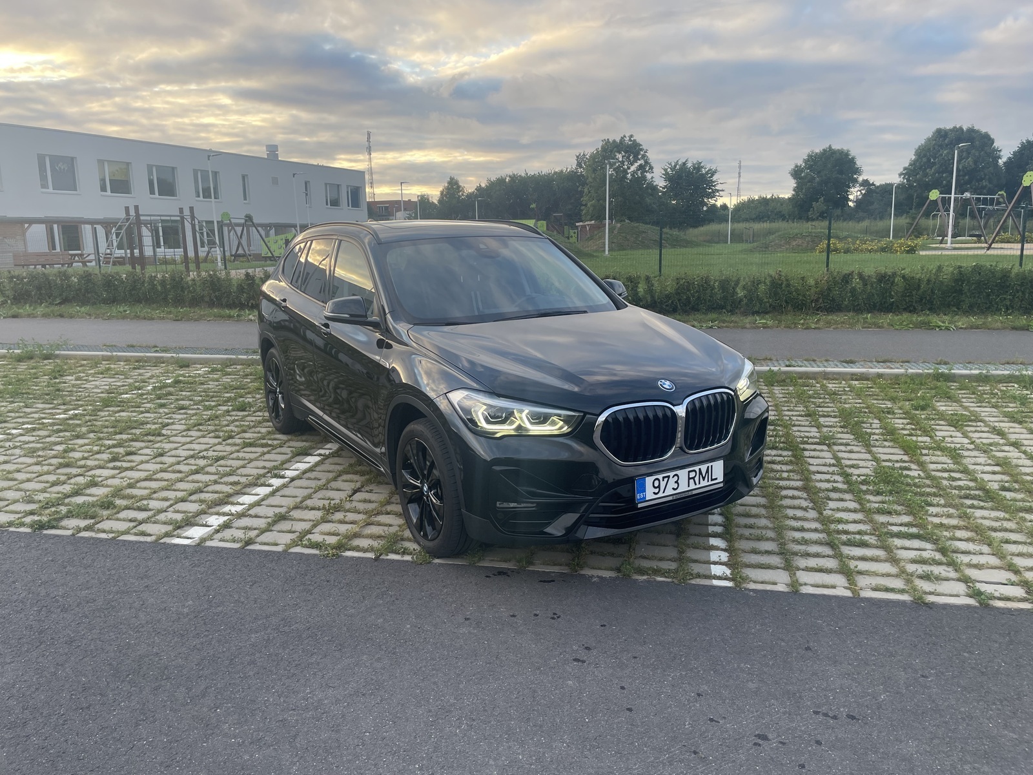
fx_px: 776
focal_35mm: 26
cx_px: 516
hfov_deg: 67.3
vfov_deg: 53.1
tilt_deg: -10.4
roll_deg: +1.9
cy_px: 388
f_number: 1.6
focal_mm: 4.2
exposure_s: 1/238
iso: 32
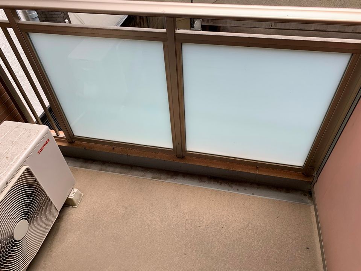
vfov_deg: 53.1
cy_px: 136
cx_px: 180
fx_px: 271
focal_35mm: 26
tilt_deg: -47.3
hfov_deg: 67.3
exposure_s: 1/340
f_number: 1.8
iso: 25
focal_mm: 4.25
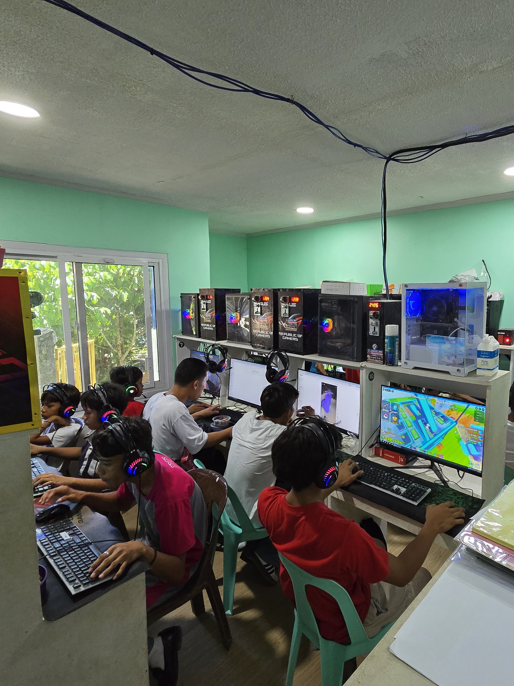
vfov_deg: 87.8
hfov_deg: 70.2
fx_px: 356
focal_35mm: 18
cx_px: 329
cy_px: 344
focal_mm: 2.2
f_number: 2.2
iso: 250
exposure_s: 1/60
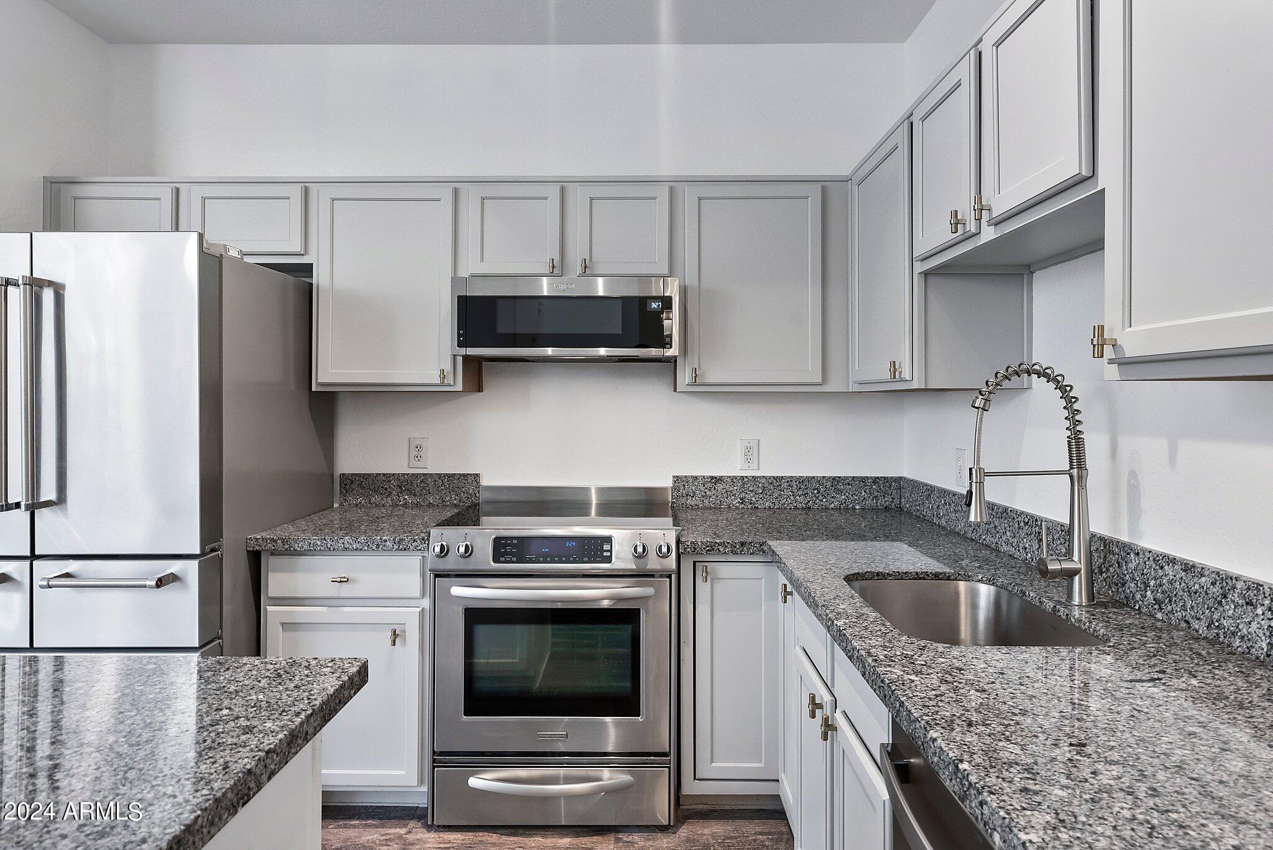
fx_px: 707
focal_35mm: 20
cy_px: 425
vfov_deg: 62.0
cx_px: 636
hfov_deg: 84.0
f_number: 8
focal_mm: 20
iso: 2500
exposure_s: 1/15
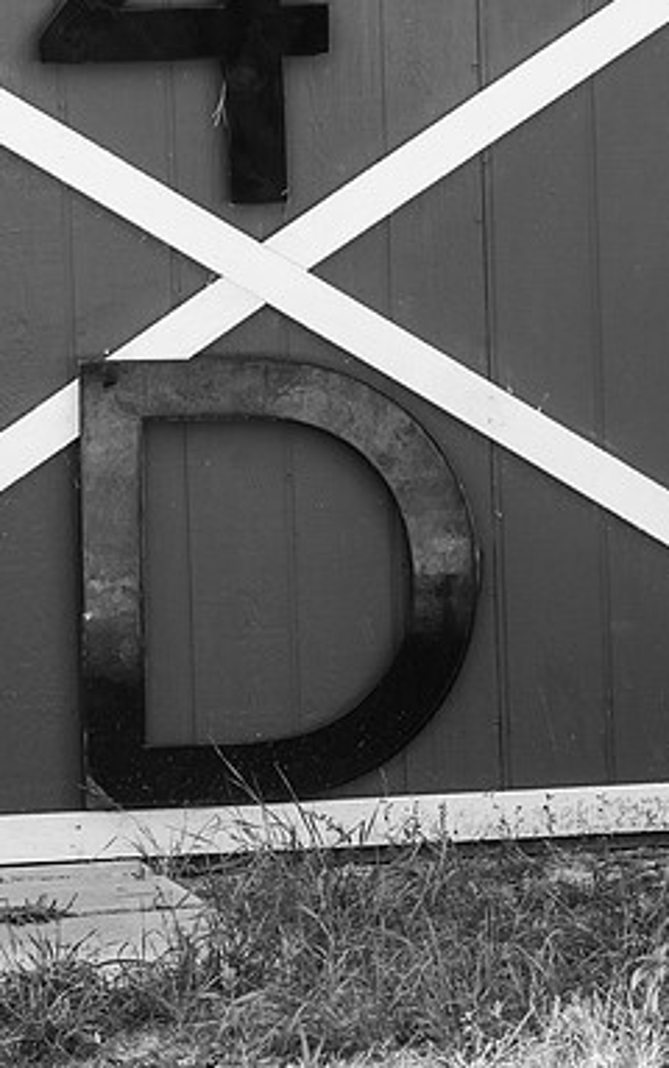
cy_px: 537
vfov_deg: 12.7
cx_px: 3
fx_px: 4804
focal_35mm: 165
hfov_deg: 7.9
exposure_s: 1/320
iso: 1600
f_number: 6.3
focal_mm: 107
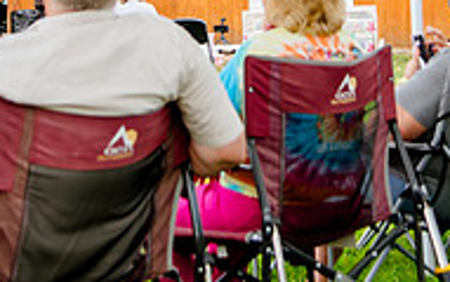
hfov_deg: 15.3
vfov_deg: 9.4
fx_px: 1670
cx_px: 252
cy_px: -125
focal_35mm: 136
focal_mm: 44
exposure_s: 1/200
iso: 200
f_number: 4
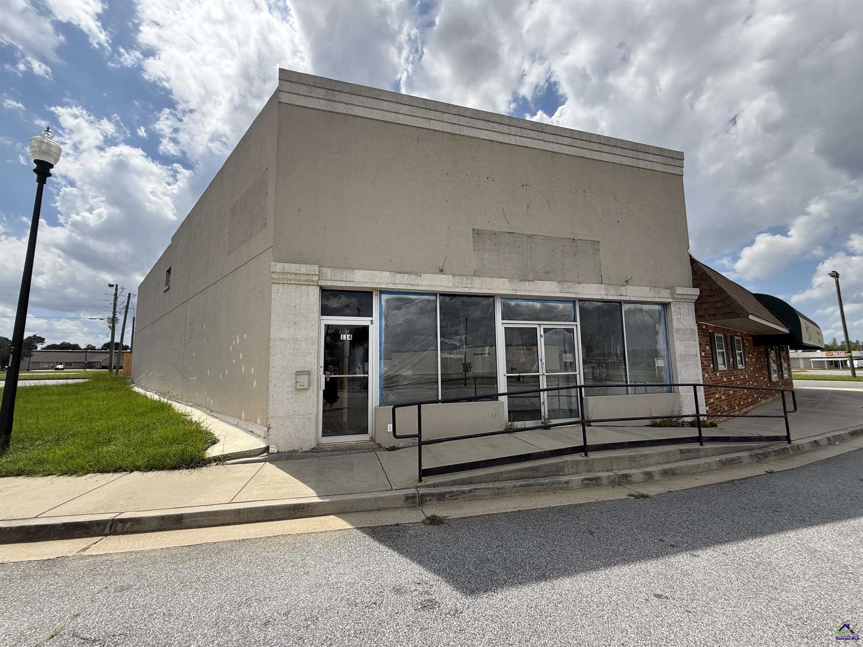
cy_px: 324
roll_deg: +0.5
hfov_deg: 102.1
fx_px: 349
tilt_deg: +7.0
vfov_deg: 85.7
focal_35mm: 14
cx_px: 432
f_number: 2.2
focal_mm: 2.22
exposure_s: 1/2092
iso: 50
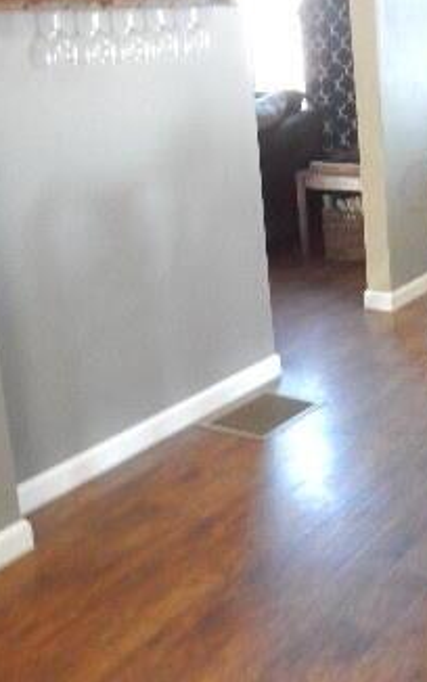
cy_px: 182
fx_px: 967
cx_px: 523
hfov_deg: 22.7
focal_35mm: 52
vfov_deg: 38.0
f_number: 3.7
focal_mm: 4.5
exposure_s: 1/8
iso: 720
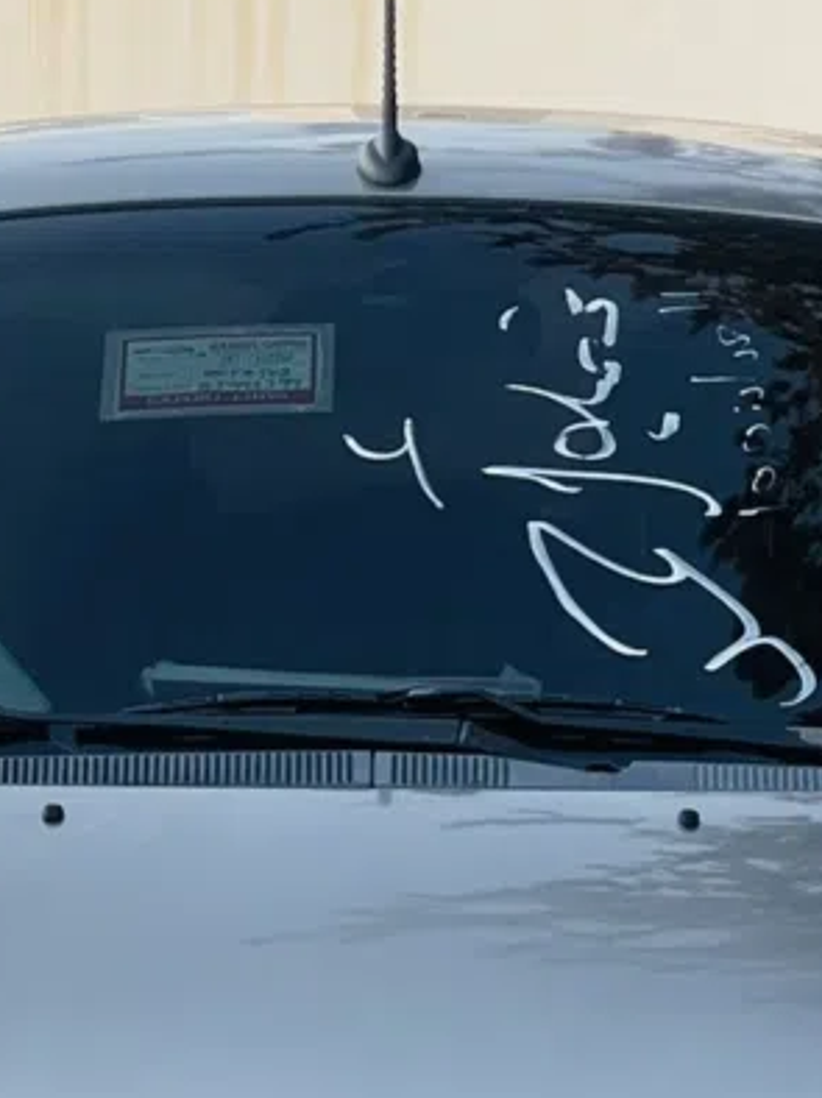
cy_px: 1099
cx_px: 451
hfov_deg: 6.7
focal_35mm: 222
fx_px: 7037
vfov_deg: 8.9
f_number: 2.2
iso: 125
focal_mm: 7.5
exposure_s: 1/99
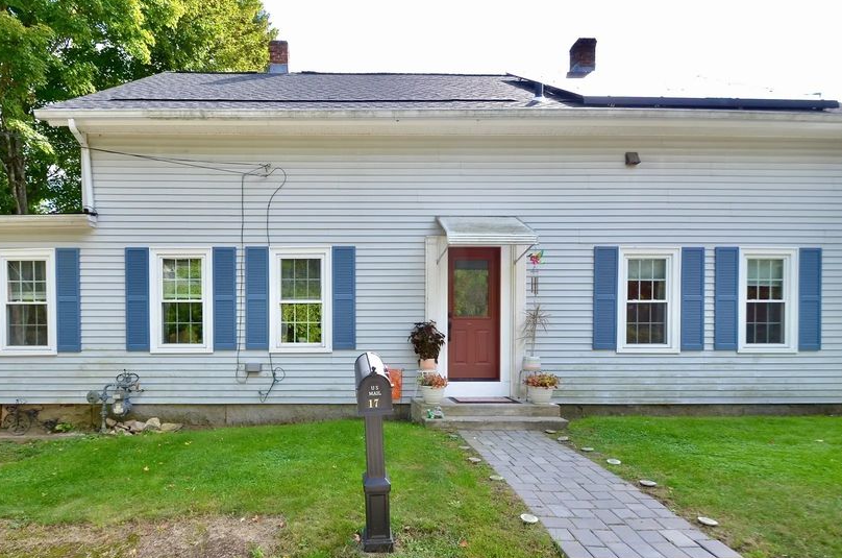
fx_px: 443
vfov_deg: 63.4
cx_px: 341
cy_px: 347
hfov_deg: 86.0
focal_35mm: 19
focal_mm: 10
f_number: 6.3
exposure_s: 1/160
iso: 200
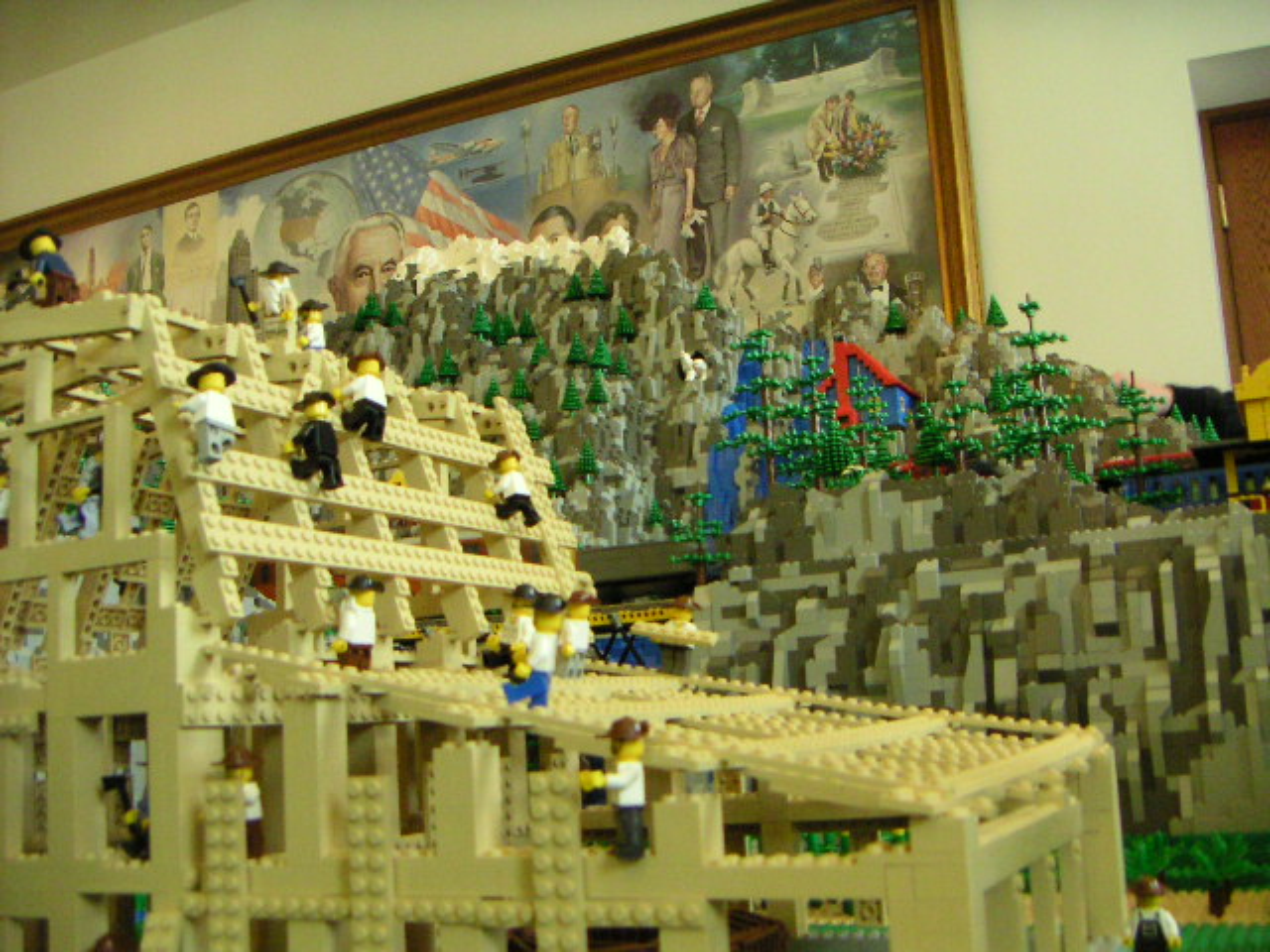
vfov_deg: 38.7
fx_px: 1357
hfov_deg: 50.1
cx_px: 635
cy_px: 476
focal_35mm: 37
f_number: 2.8
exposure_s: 1/45
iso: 400
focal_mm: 4.8
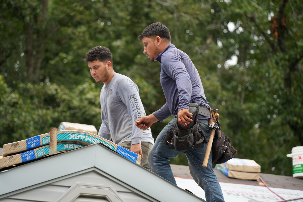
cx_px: 152
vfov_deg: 6.9
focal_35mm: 200
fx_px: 1683
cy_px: 101
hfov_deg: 10.3
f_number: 5.6
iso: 500
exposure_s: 1/400
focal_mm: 200
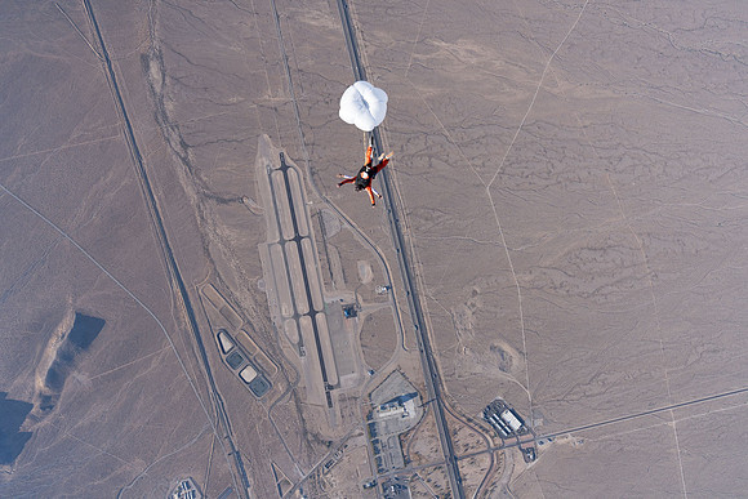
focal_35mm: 24
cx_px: 374
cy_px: 250
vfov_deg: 53.2
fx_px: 499
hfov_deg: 73.7
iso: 800
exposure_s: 1/2000
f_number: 8
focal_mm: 24
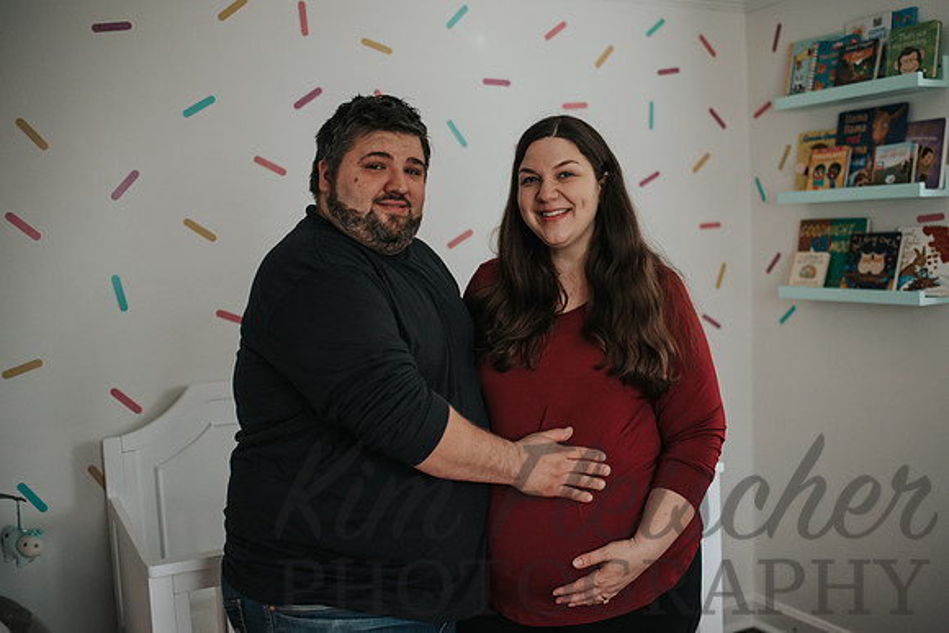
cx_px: 499
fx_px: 987
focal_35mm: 37
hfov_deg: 51.3
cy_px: 300
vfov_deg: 35.6
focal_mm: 35
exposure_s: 1/1250
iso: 1000
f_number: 2
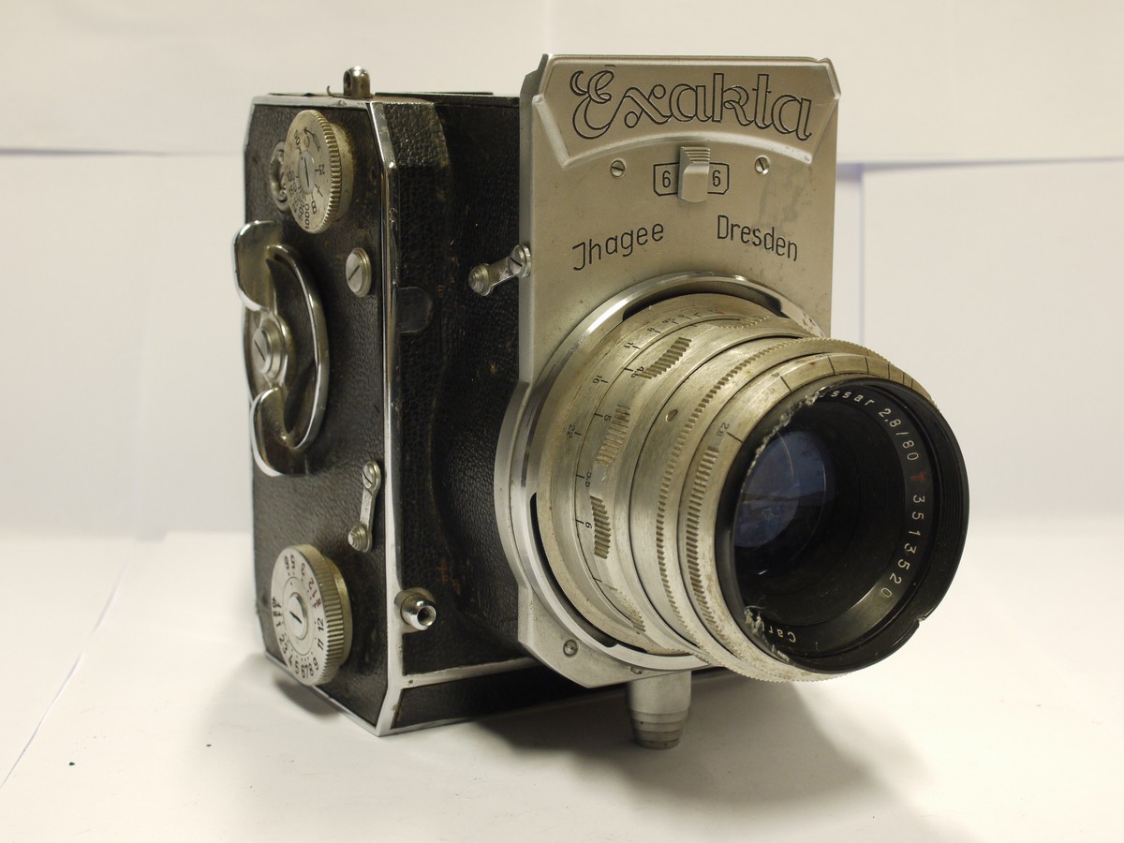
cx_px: 562
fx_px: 1948
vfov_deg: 24.4
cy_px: 422
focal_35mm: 60
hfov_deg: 32.2
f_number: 8
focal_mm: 30
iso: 400
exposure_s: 1/10
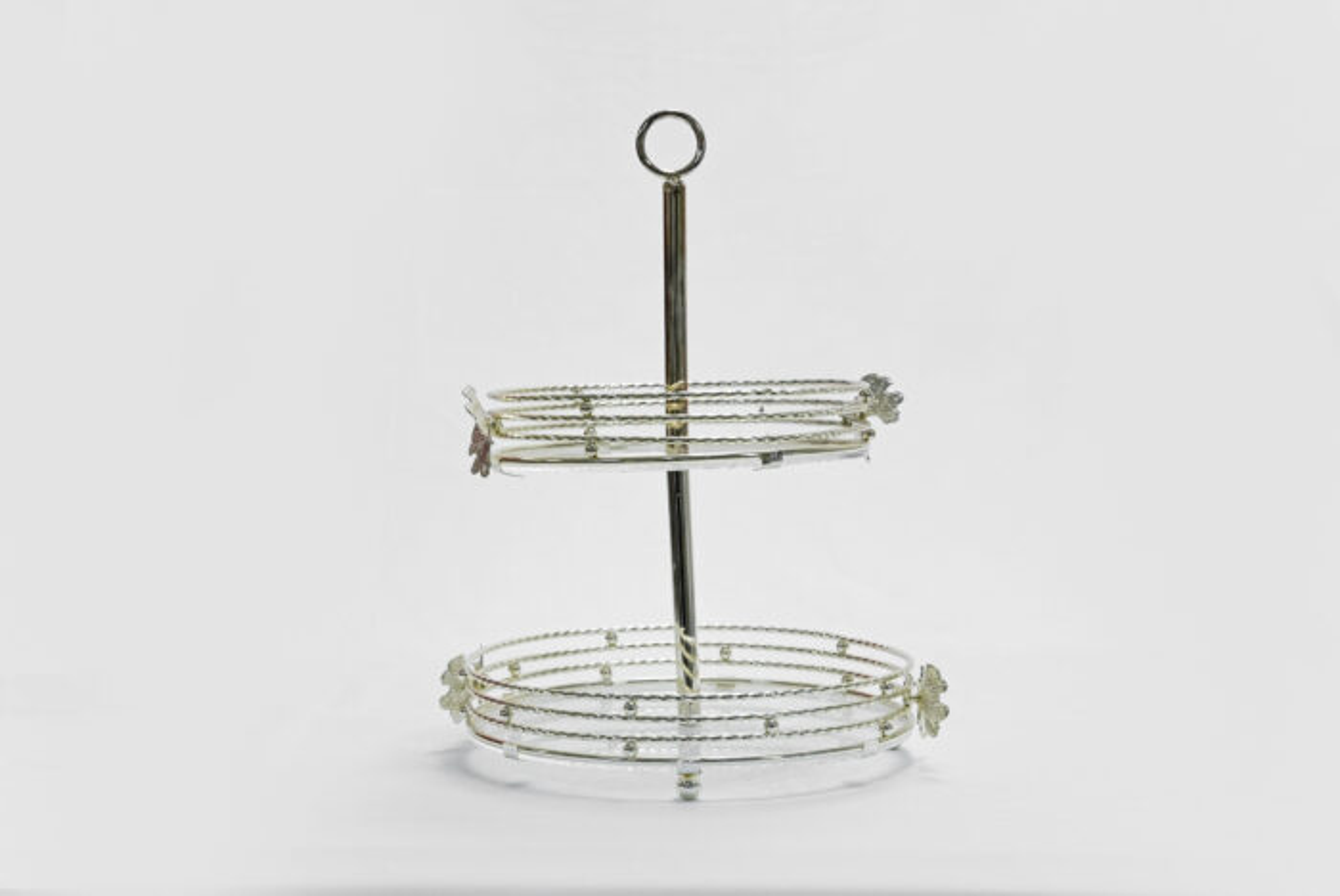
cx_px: 670
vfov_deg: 19.5
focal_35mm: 70
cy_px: 448
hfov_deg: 28.8
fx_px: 2608
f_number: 11
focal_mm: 70
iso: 3200
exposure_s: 1/100
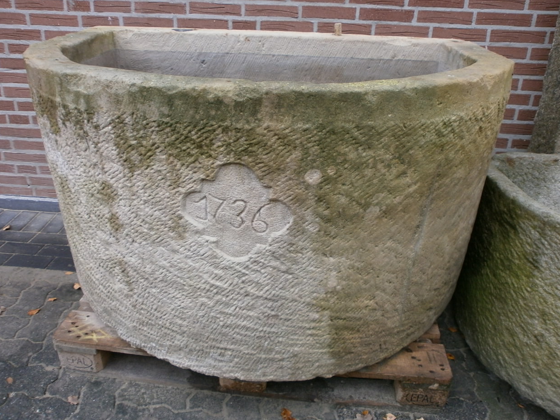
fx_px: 453
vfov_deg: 49.8
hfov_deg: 63.4
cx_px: 274
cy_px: 213
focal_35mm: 28
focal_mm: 4.8
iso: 100
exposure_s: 1/80
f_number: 2.9
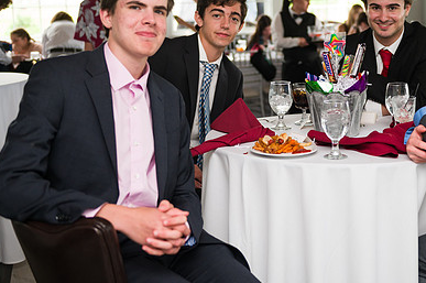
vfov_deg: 21.4
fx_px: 745
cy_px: 99
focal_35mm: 63
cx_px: 297
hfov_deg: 31.6
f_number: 3.2
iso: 400
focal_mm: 42
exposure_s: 1/200
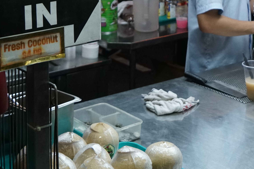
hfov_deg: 24.5
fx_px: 586
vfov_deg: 15.2
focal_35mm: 83
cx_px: 127
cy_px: -85
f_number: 4
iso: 2500
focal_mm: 24
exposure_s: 1/160
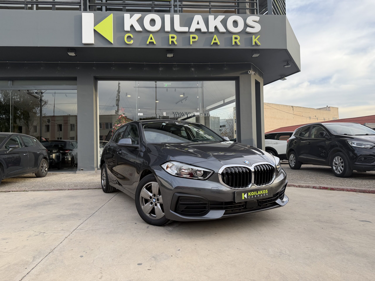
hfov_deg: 71.6
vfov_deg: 56.8
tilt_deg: +2.5
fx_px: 260
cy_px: 140
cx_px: 188
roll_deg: +1.7
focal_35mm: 24
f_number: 1.78
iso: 100
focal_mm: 6.76
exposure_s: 1/898
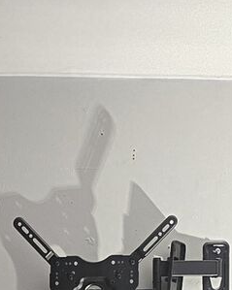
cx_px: 5
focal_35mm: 173
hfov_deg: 8.9
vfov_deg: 10.0
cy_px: 664
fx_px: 1486
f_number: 1.7
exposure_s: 1/60
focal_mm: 6.3
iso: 640
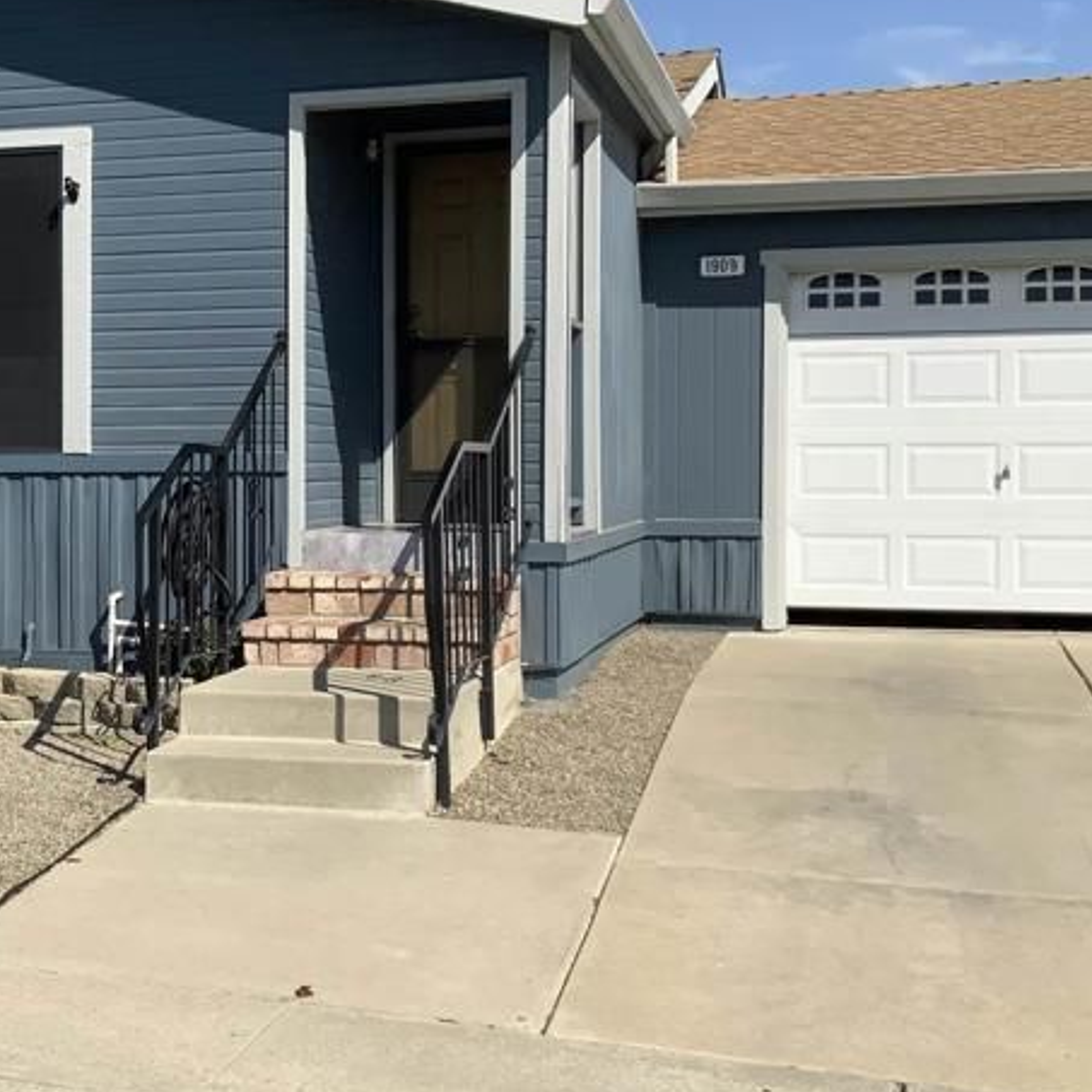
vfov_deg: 29.5
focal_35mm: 58
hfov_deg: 28.7
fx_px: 2070
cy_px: 504
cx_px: 174
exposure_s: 1/2801
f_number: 1.8
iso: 16
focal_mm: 3
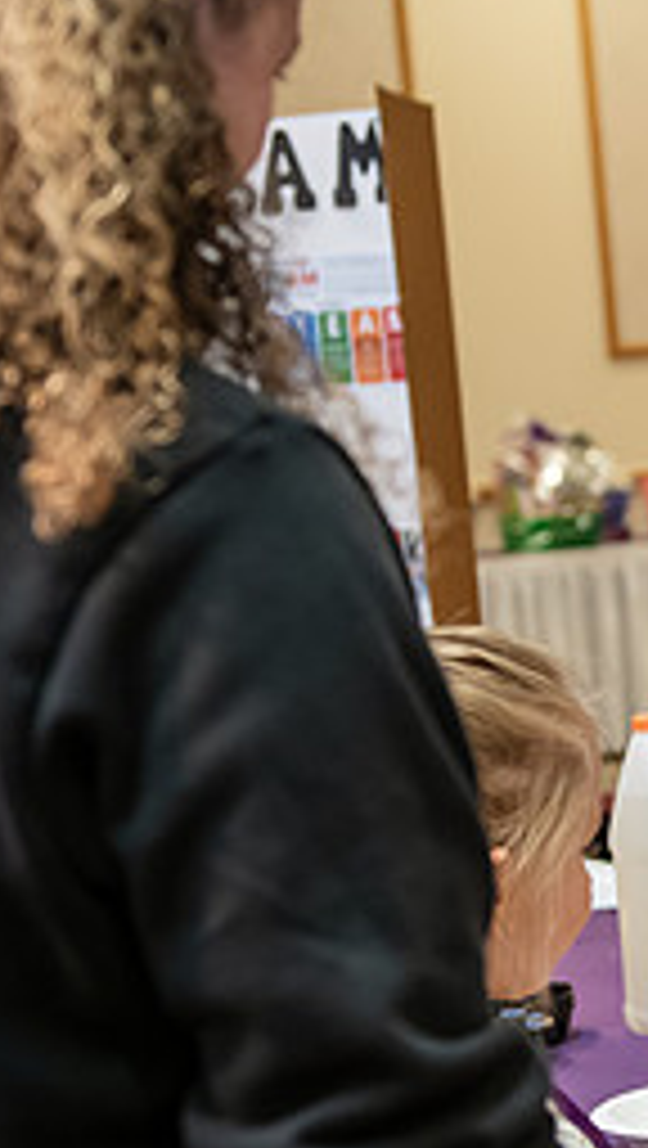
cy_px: 736
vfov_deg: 21.3
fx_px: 3046
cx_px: 954
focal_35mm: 100
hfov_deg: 11.7
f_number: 3.2
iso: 1600
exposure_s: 1/160
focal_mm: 42
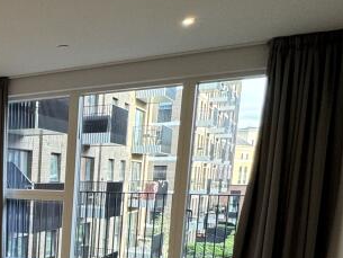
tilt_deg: -6.7
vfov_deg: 29.6
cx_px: -106
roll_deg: -0.3
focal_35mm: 47
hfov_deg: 31.1
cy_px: 234
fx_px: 466
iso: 125
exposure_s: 1/100
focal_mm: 2.22
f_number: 2.2
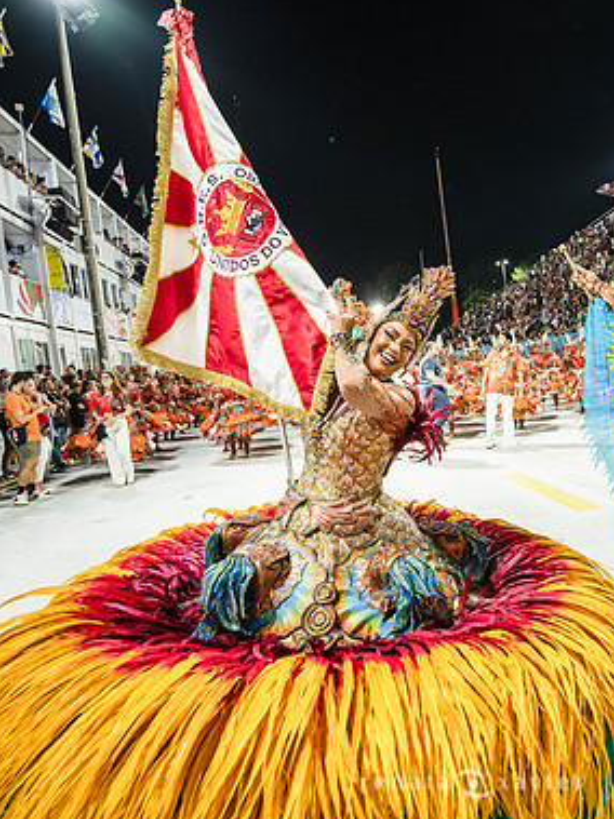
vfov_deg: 69.4
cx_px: 469
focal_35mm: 25
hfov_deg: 52.2
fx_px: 592
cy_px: 404
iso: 2000
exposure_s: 1/250
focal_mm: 17
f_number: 4
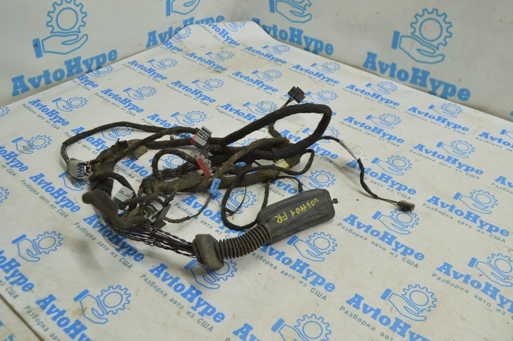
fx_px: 470
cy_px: 170
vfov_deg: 39.9
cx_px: 256
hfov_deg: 57.3
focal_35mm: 33
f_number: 5.6
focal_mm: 22
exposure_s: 1/25
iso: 400
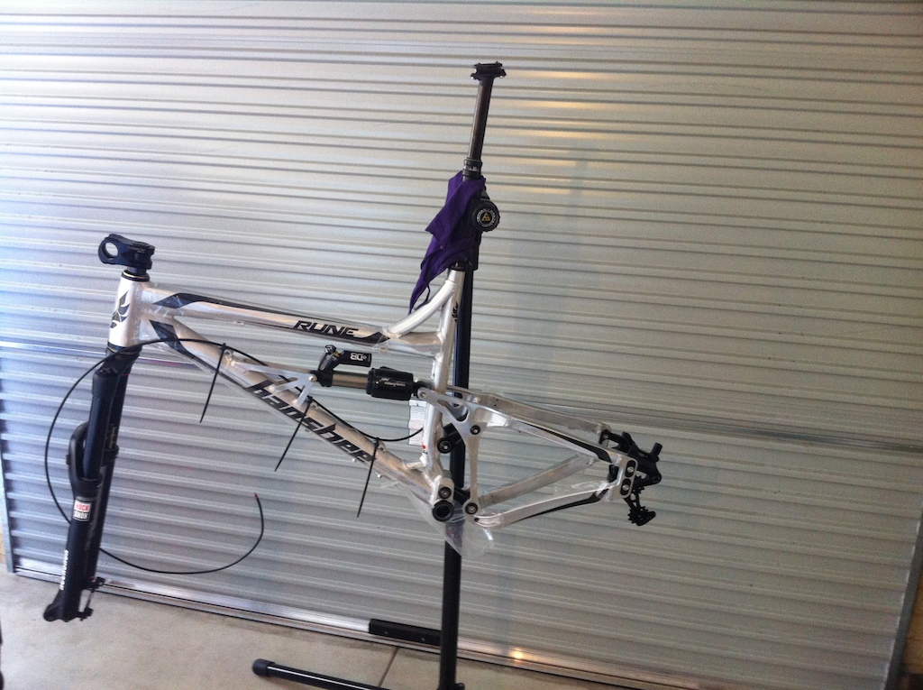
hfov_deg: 52.7
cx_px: 462
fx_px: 932
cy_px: 345
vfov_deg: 40.6
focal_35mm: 35
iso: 200
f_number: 2.8
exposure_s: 1/15
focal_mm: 3.85
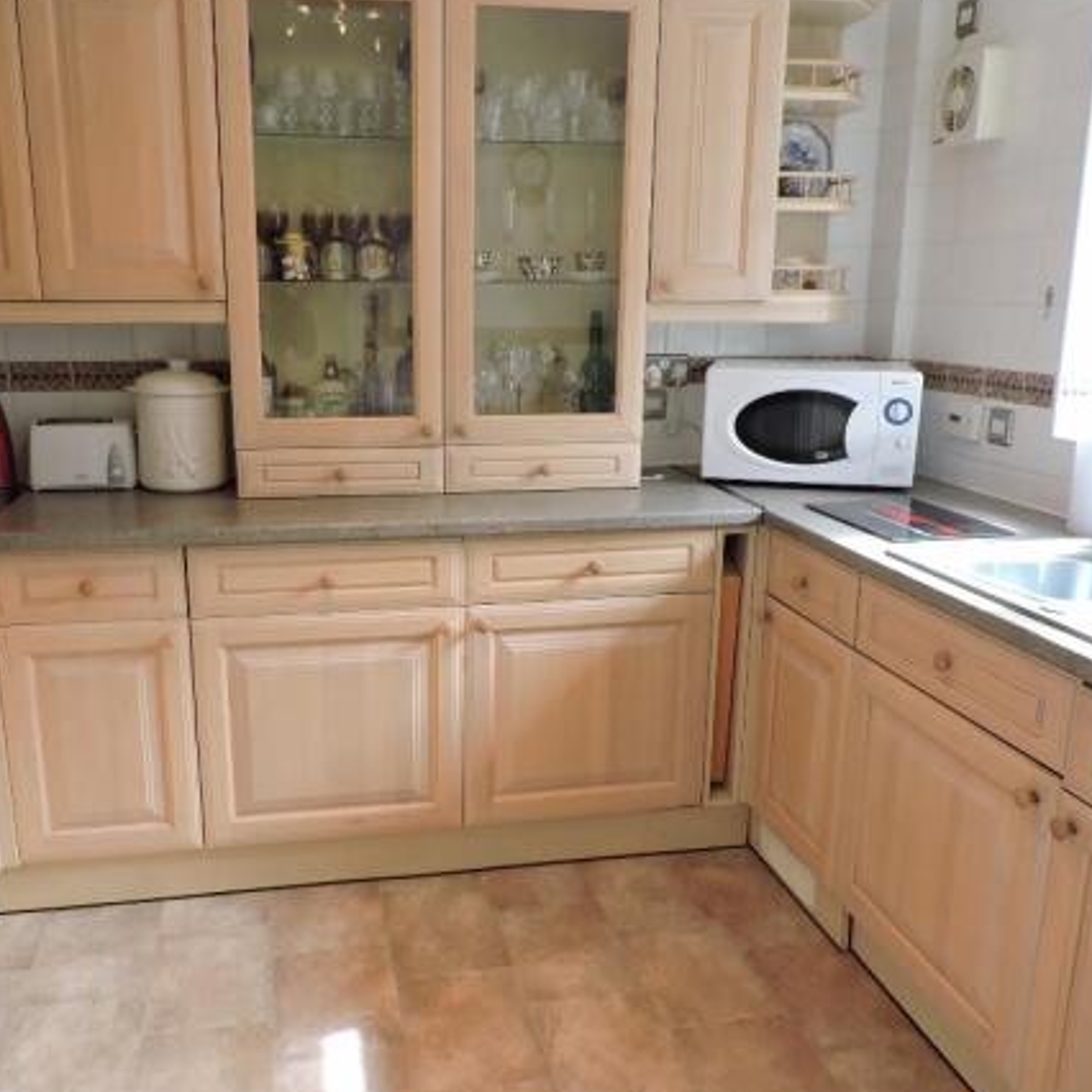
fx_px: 1035
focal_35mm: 29
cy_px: 542
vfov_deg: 55.6
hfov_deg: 55.4
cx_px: 470
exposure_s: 1/30
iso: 125
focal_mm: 4.3
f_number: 3
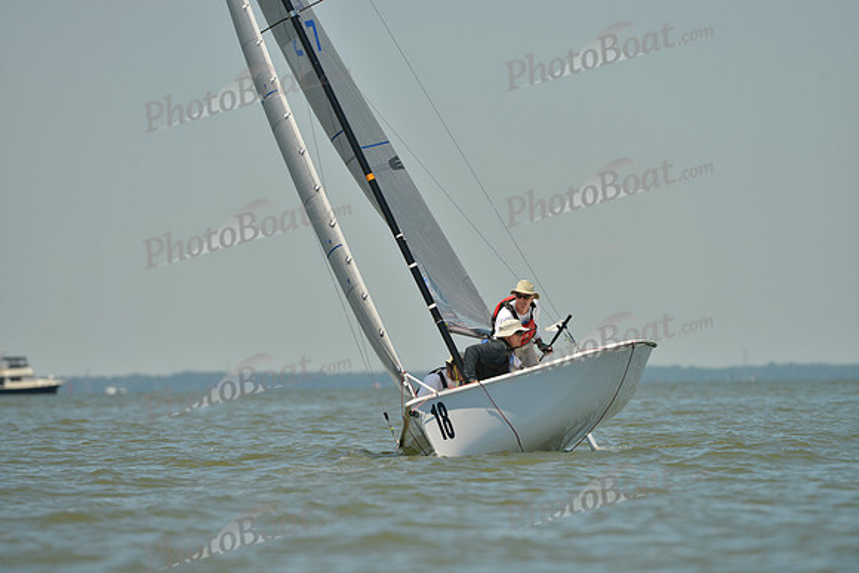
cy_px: 286
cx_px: 430
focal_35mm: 400
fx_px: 9546
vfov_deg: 3.4
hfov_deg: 5.2
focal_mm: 400
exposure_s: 1/1250
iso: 200
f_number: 6.3
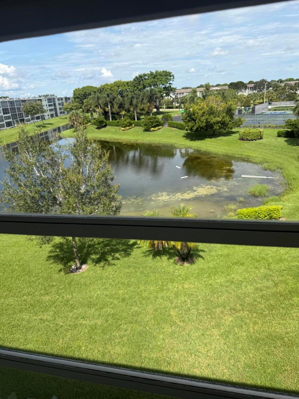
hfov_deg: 56.8
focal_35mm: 24
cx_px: 150
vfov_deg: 71.6
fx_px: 276
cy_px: 200
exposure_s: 1/4405
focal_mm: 6.76
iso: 80
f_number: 1.78
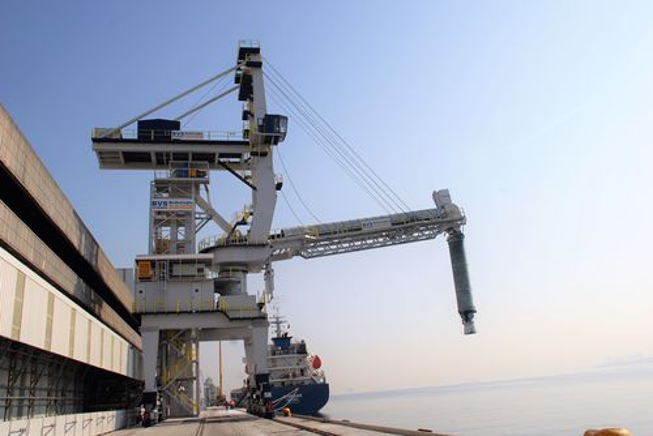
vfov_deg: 43.7
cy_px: 218
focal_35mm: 30
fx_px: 544
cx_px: 326
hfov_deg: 61.9
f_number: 8
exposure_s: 1/400
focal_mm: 20
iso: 100
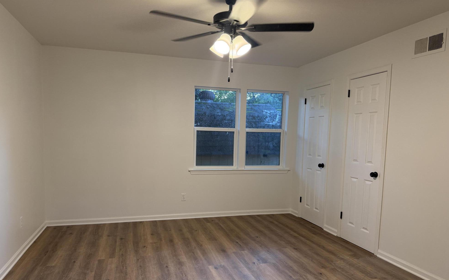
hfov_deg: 70.4
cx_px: 225
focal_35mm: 26
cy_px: 164
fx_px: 318
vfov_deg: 47.4
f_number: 1.78
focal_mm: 6.76
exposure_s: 1/120
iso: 250
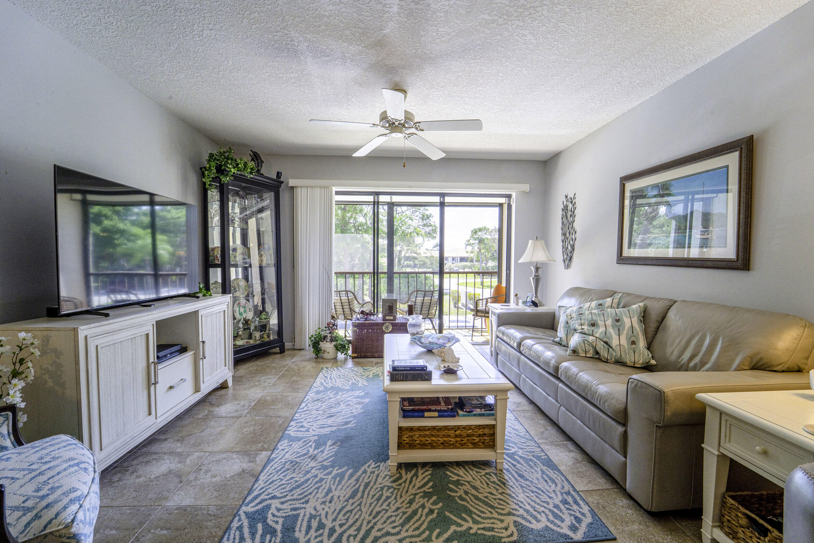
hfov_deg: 104.3
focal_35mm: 14
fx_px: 317
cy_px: 272
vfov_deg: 81.2
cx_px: 407
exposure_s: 1/40
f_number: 20
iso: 100
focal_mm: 14
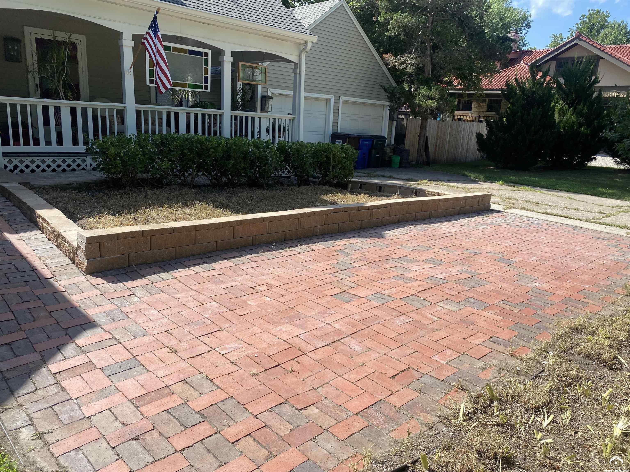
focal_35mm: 26
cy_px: 236
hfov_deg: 67.3
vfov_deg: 53.1
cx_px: 315
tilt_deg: -14.0
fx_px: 473
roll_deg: -2.8
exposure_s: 1/1629
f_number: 1.8
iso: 32
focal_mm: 4.25
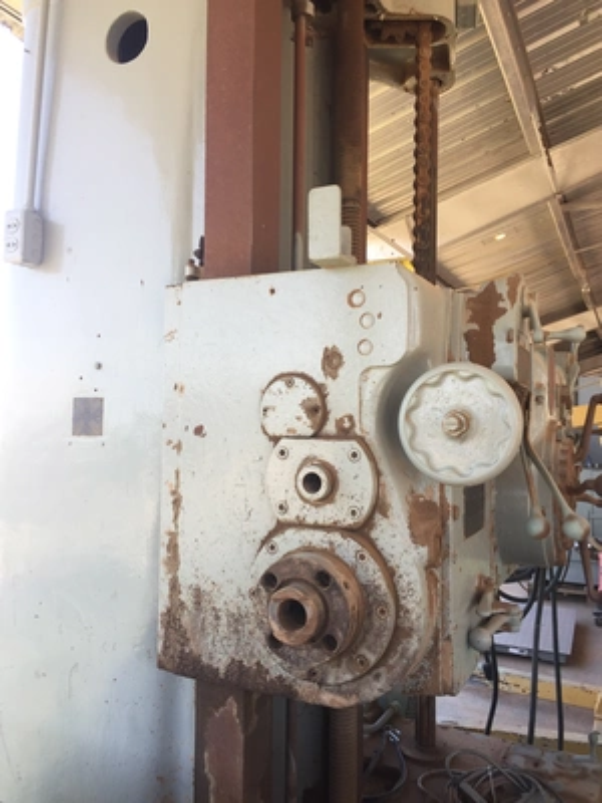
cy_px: 402
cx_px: 301
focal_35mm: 29
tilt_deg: +4.0
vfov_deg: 61.7
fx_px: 672
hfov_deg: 48.2
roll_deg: -1.9
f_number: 2.2
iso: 32
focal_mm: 4.15
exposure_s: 1/194
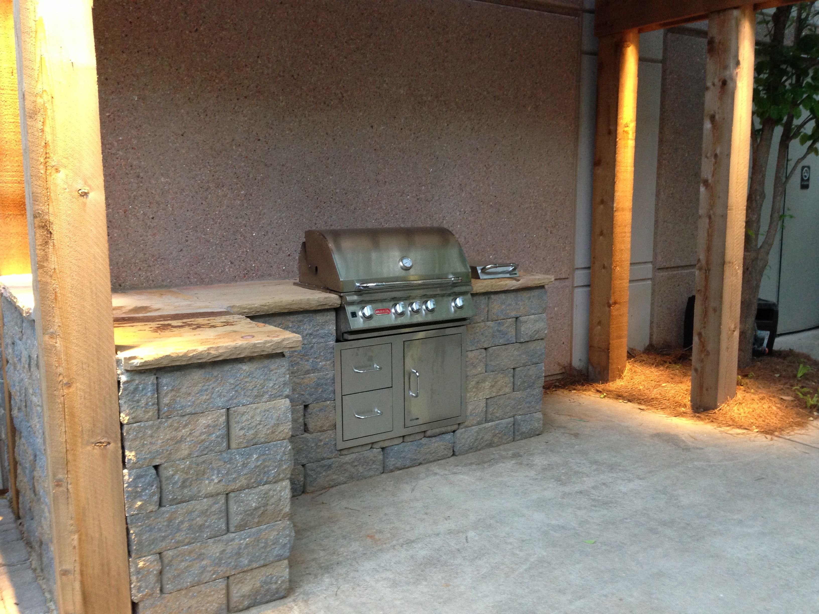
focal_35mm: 33
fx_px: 781
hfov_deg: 55.4
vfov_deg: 42.9
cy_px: 307
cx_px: 410
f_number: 2.4
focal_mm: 4.13
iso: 200
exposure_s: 1/20
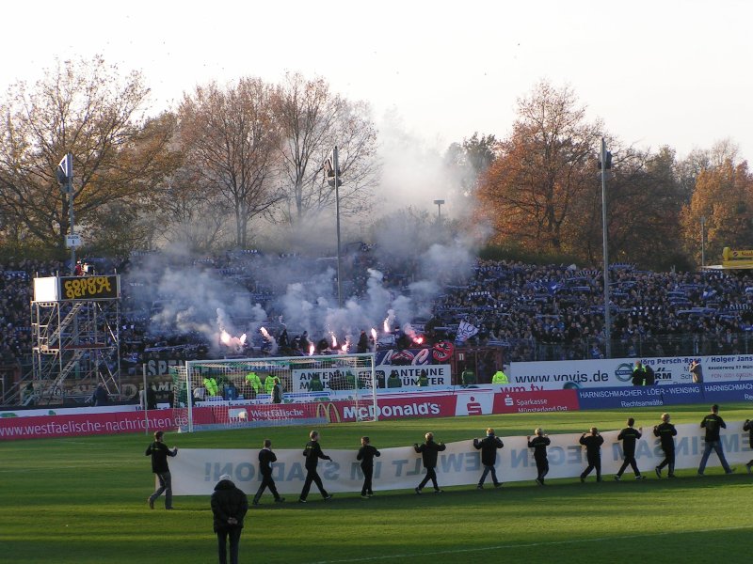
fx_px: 2958
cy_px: 282
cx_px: 376
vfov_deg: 10.9
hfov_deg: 14.5
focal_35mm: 136
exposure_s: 1/200
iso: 50
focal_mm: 20.9
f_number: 5
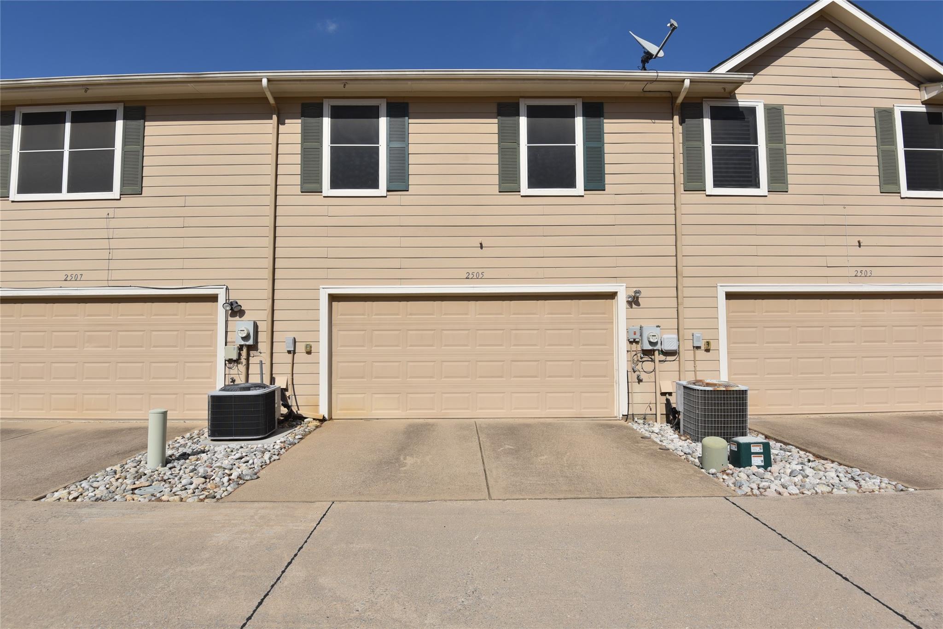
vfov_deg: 67.4
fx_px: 471
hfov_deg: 90.0
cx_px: 472
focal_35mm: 18
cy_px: 314
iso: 100
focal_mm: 18
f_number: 10
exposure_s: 1/400
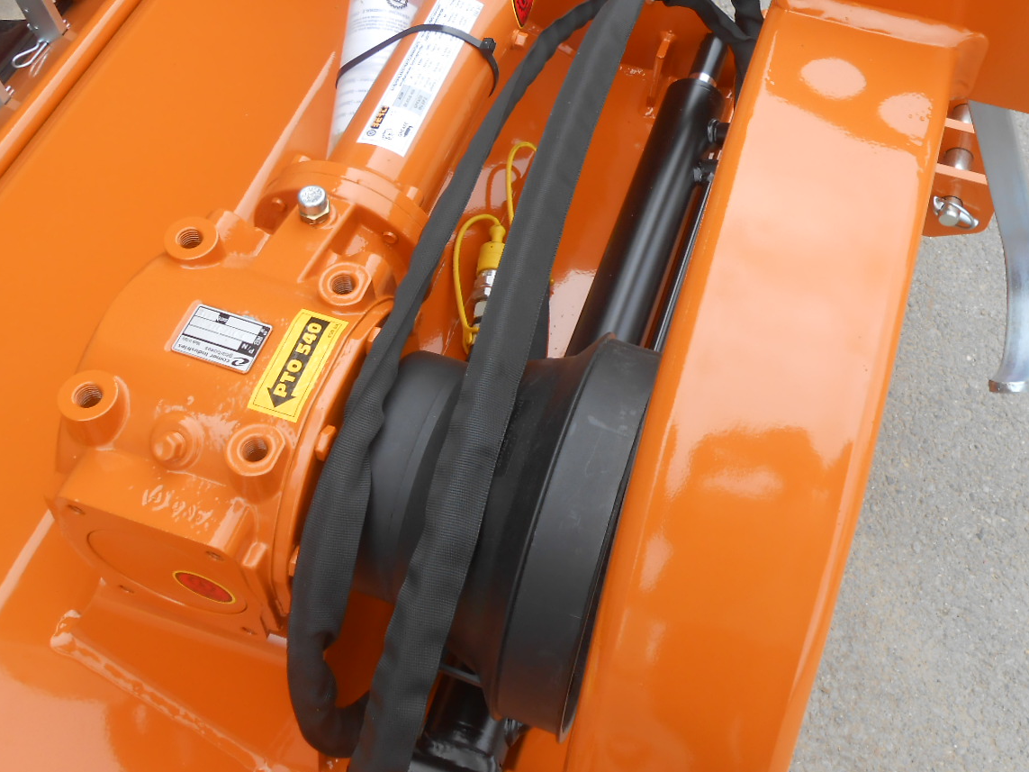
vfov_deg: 33.9
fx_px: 1248
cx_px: 581
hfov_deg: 44.7
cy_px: 238
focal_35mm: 42
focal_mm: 5.3
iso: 80
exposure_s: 1/250
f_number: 3.8
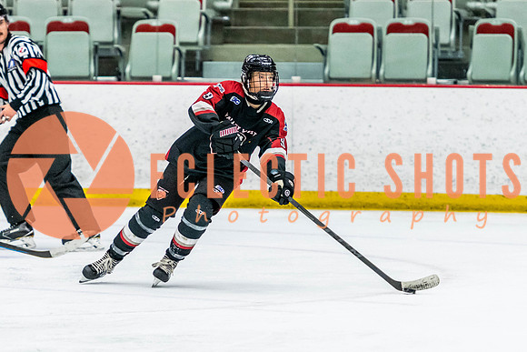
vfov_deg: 4.4
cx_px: 220
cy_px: 223
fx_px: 4555
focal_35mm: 311
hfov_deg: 6.6
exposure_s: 1/640
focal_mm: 160
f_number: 2.8
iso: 2500
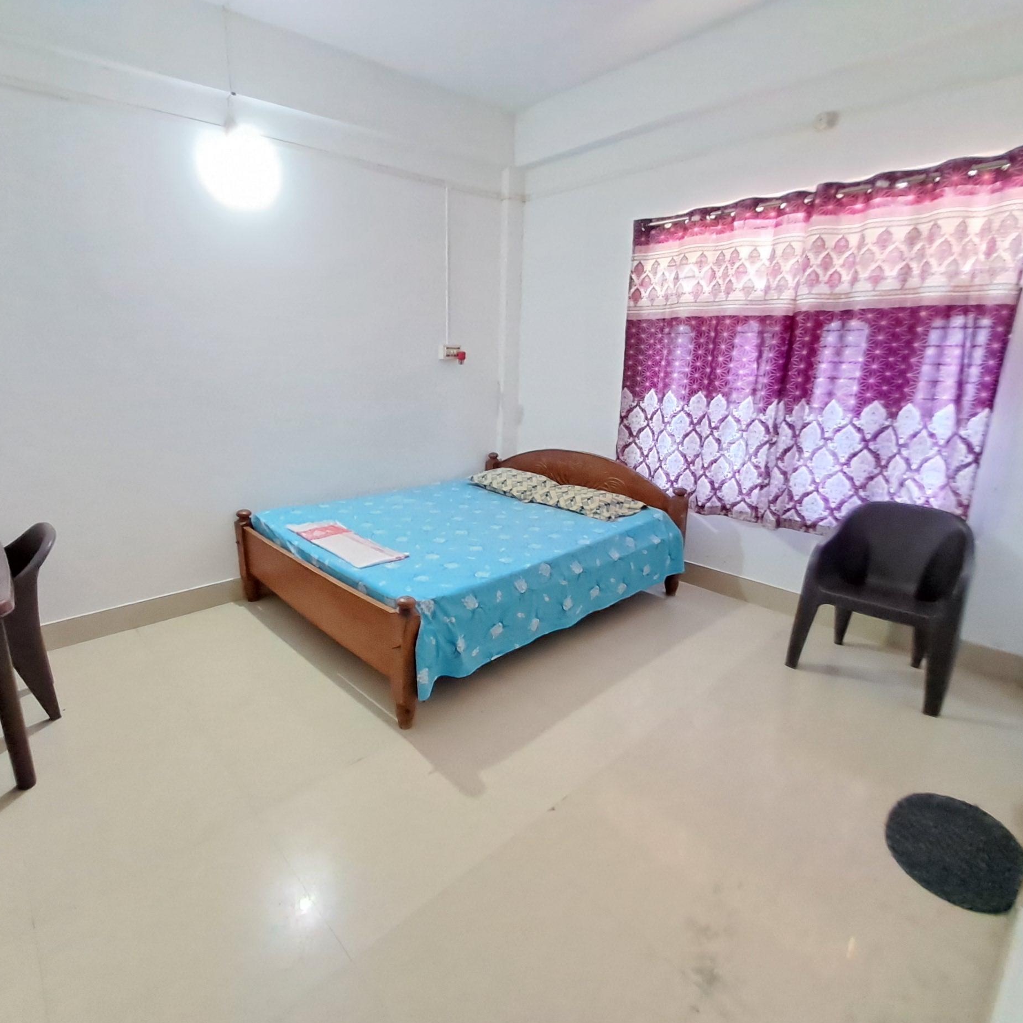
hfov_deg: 86.8
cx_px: 434
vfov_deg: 87.4
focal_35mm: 16
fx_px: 535
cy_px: 529
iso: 640
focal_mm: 1.13
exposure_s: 1/20
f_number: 2.2
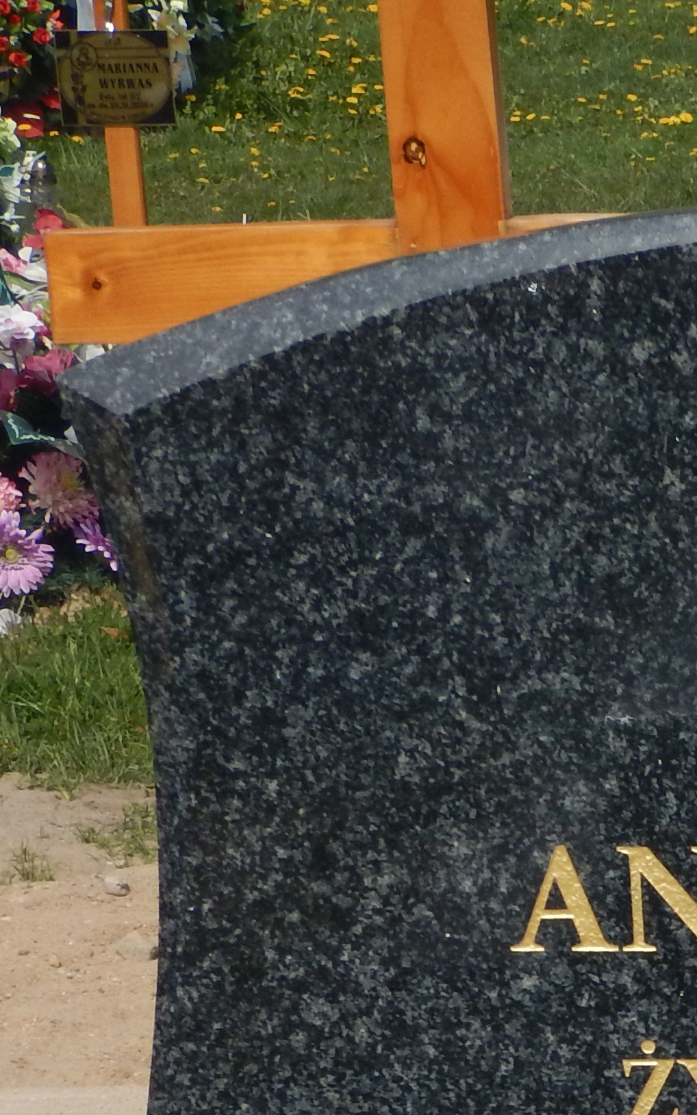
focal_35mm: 156
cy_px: 1133
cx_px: 1456
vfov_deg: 13.2
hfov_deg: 8.0
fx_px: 4740
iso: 125
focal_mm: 9.2
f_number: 4.3
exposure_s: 1/1000
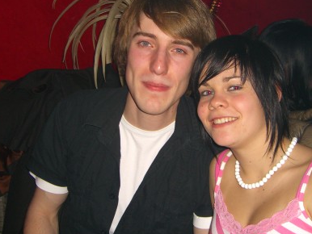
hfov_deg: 32.6
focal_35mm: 59
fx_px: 532
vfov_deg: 24.8
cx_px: 180
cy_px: 87
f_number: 2.8
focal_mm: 7.9
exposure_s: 1/60
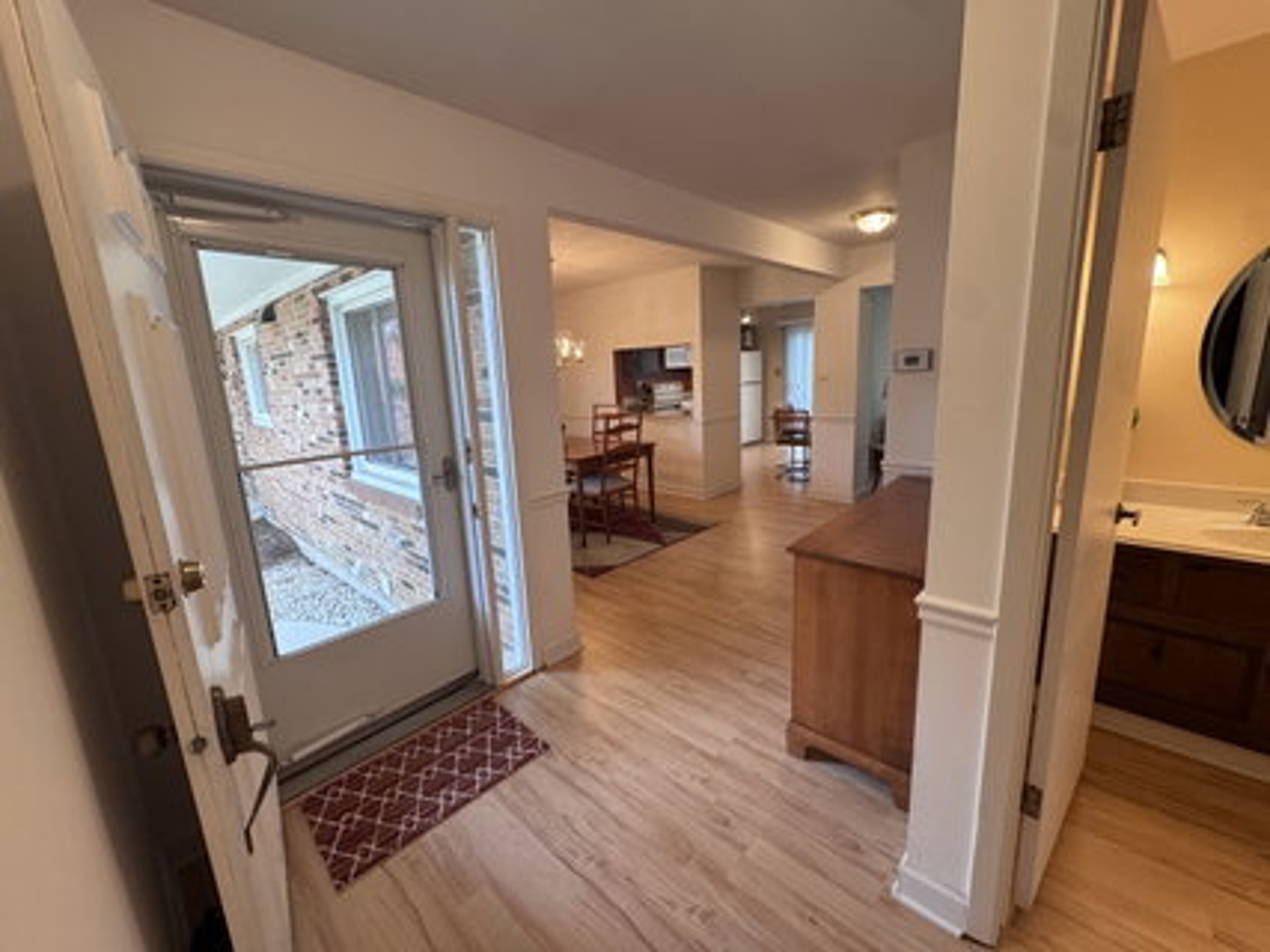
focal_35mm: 14
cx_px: 635
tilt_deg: -12.8
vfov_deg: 85.6
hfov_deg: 102.1
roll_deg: +2.4
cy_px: 476
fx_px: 513
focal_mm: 2.22
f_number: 2.2
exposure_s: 1/120
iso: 250
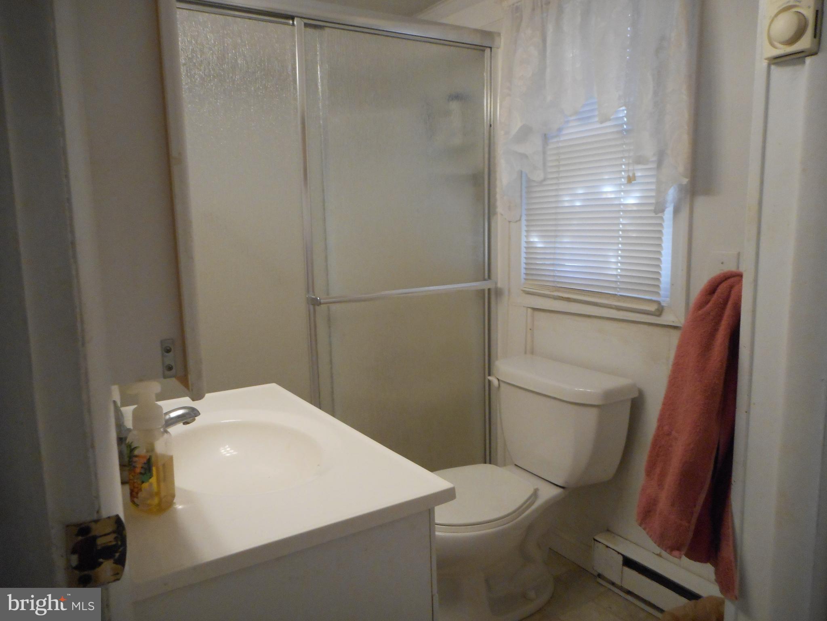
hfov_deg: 69.4
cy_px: 310
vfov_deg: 54.9
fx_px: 597
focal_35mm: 25
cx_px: 414
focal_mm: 4.5
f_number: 3.7
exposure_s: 1/15
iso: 400
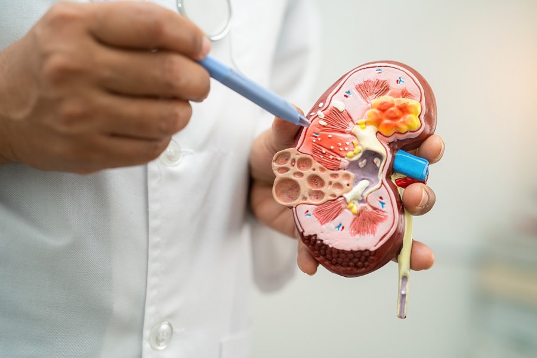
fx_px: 746
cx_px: 268
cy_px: 179
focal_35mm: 50
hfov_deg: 39.6
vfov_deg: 27.0
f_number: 2.2
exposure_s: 1/60
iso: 100
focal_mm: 50
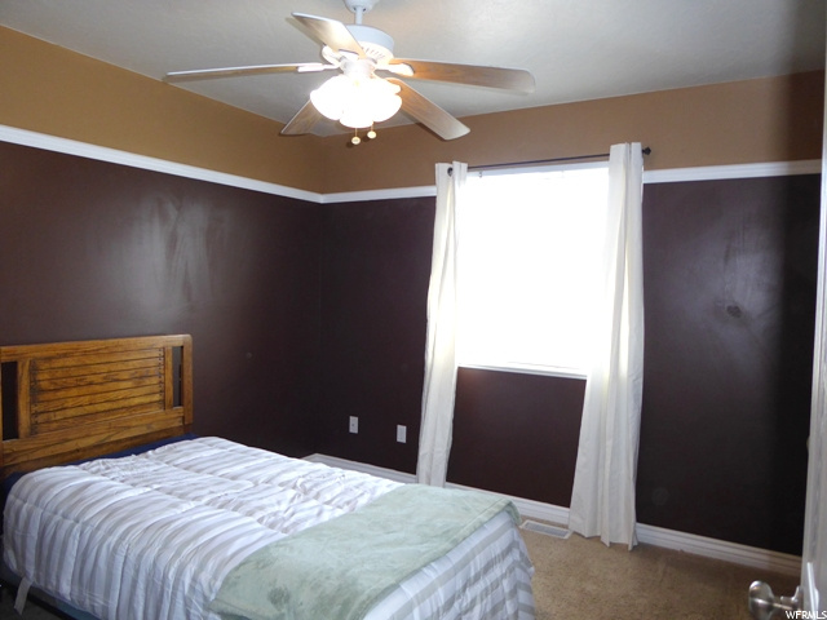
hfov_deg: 71.6
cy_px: 310
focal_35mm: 24
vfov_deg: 56.8
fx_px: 573
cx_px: 414
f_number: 3.3
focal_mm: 4.3
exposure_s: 1/60
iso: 200
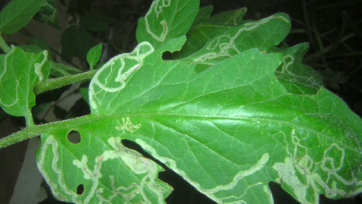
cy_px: 113
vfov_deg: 28.3
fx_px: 403
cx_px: 182
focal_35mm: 42
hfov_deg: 48.4
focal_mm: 4.7
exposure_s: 1/60.1
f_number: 5.2
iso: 50
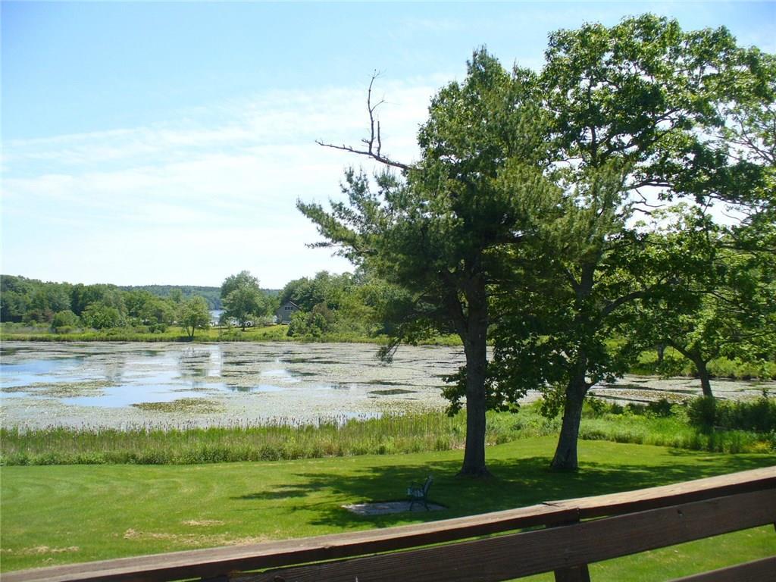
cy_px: 291
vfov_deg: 38.7
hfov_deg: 50.1
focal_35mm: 37
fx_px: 829
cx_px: 388
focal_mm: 6.1
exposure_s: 1/200
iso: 80
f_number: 5.6
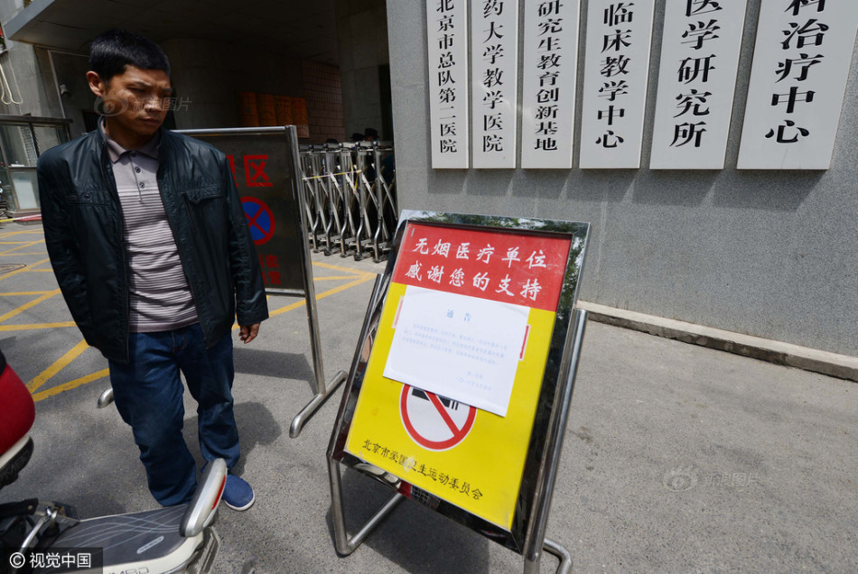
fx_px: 382
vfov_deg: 73.9
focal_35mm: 16
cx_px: 429
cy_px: 287
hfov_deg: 96.7
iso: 200
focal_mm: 16
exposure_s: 1/1250
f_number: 6.3
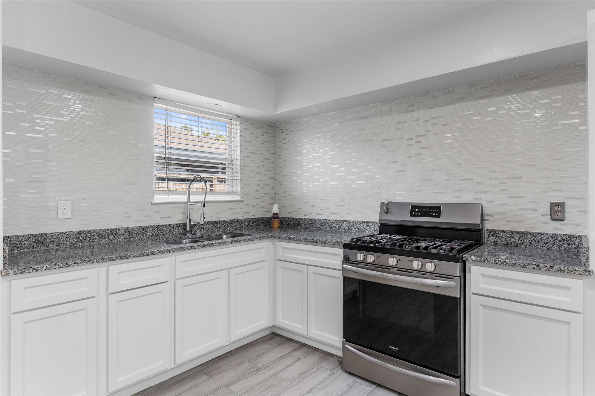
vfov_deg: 64.6
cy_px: 198
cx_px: 298
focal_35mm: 19
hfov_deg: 86.9
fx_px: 314
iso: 250
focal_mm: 12.8
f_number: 9
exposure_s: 1/1.25
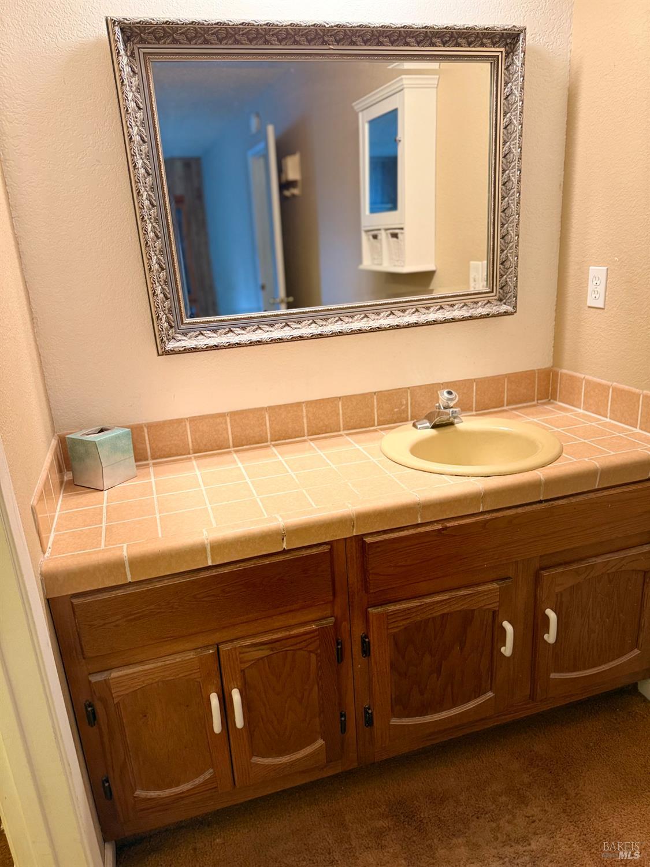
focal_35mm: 24
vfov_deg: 71.6
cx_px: 325
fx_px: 601
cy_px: 434
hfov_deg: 56.8
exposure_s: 1/60
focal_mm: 6.76
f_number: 1.78
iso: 250
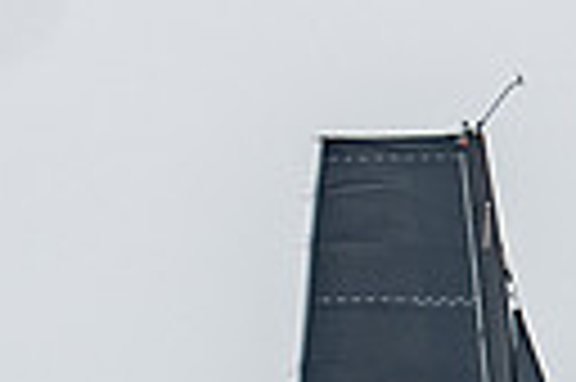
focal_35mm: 1415
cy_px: 959
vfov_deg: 1.0
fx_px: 22611
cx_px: 1330
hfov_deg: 1.5
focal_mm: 200
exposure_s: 1/1600
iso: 100
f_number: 4
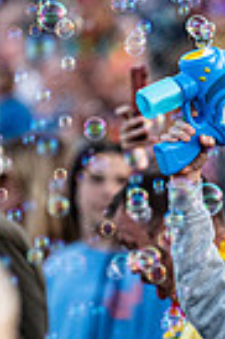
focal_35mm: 889
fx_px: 8355
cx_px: 168
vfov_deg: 2.3
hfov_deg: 1.5
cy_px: 103
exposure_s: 1/1000
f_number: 2.8
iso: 800
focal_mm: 200
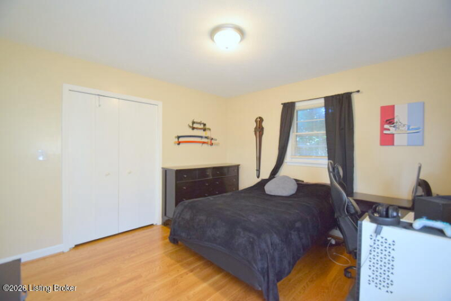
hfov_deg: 100.4
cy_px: 150
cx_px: 226
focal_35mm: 15
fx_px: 188
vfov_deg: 77.4
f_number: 3.5
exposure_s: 1/60
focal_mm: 10
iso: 1100
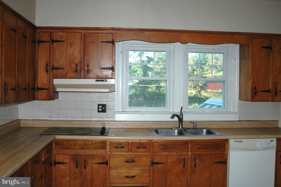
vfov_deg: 36.8
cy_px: 94
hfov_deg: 53.2
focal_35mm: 36
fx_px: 281
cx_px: 140
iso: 200
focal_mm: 24
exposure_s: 1/60
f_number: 3.8
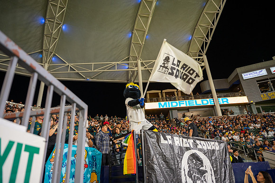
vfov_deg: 53.1
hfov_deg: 73.8
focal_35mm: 24
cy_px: 92
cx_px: 138
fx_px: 183
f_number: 2.8
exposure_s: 1/200
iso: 1400
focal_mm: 24
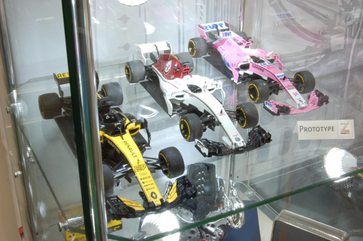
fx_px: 514
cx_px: 182
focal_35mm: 51
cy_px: 120
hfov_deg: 38.9
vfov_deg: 26.4
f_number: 29
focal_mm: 34
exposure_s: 2
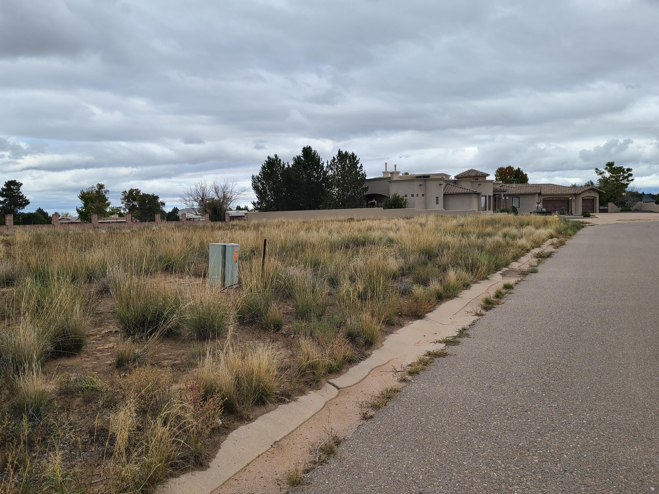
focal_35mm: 29
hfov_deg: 61.6
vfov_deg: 48.2
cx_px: 302
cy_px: 244
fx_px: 552
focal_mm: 5.4
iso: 40
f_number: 1.8
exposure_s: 1/1361
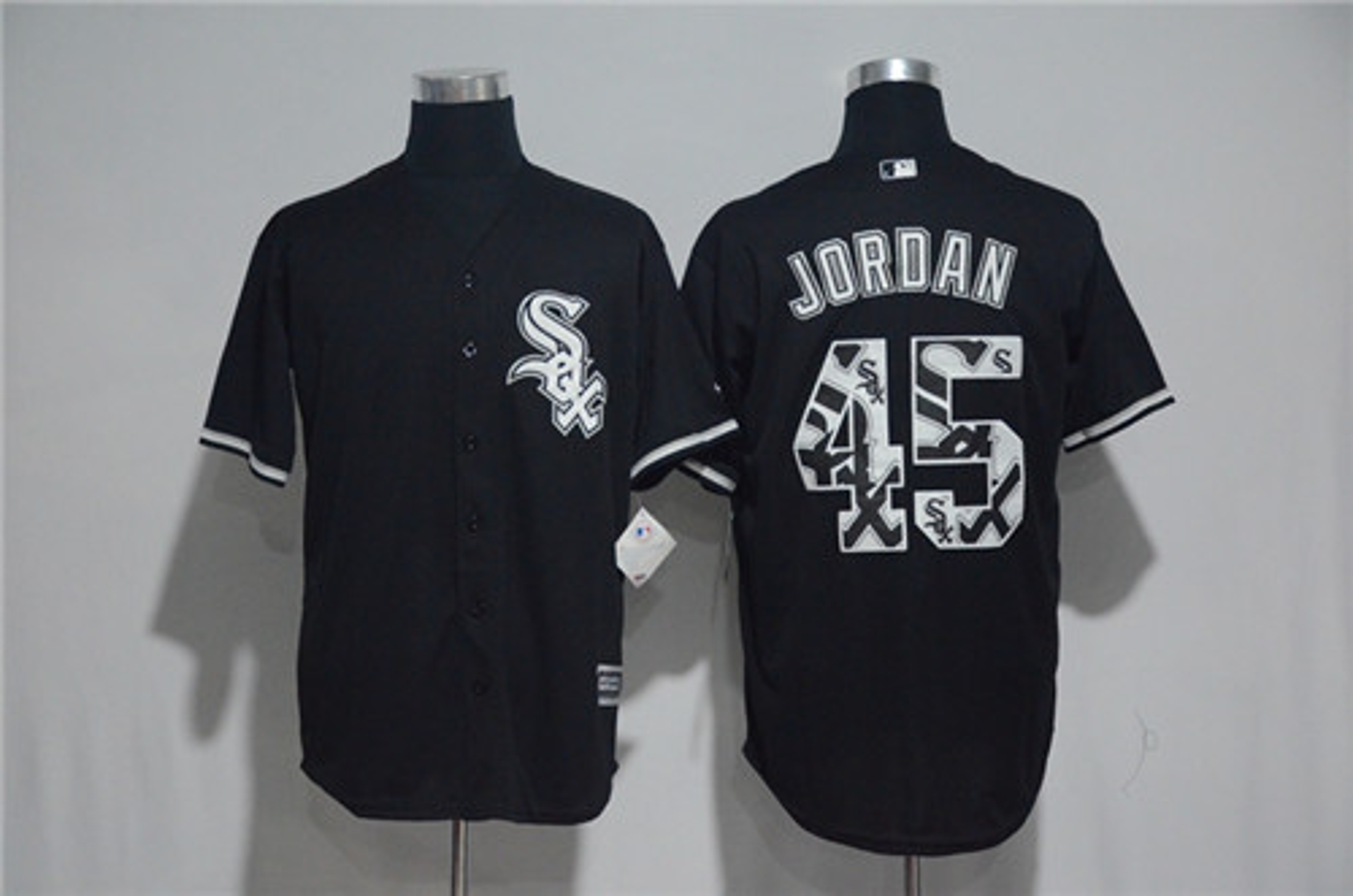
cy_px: 448
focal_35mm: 75
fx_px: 2812
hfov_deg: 27.0
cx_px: 676
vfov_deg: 18.1
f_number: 4.8
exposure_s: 1/40
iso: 4000
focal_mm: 50
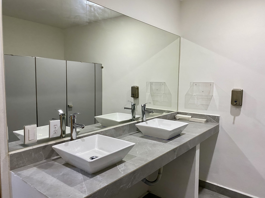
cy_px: 99
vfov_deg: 53.1
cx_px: 132
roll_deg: -0.3
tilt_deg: -4.9
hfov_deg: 67.3
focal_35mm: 26
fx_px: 199
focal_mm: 4.25
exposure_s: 1/60
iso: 250
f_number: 1.8
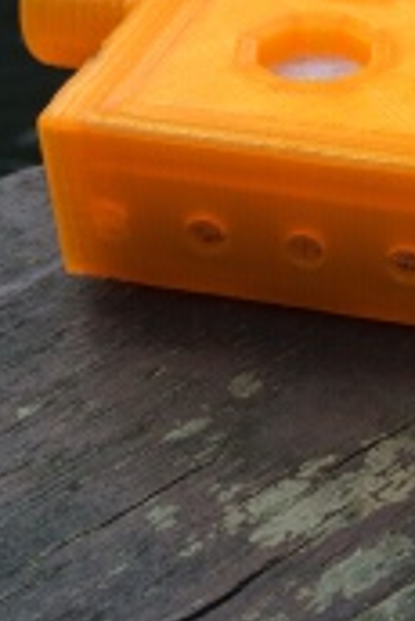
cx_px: 458
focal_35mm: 70
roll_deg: -3.2
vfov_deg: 28.7
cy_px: 213
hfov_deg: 18.7
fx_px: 1208
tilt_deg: -36.6
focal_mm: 4.15
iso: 32
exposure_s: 1/120
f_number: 2.2
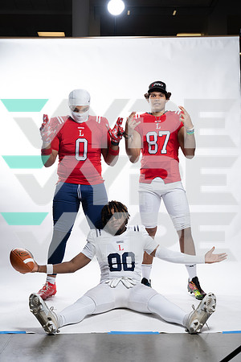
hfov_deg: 27.5
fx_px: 492
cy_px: 181
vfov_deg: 40.3
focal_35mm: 49
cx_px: 120
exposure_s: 1/250
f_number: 5.6
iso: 200
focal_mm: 49
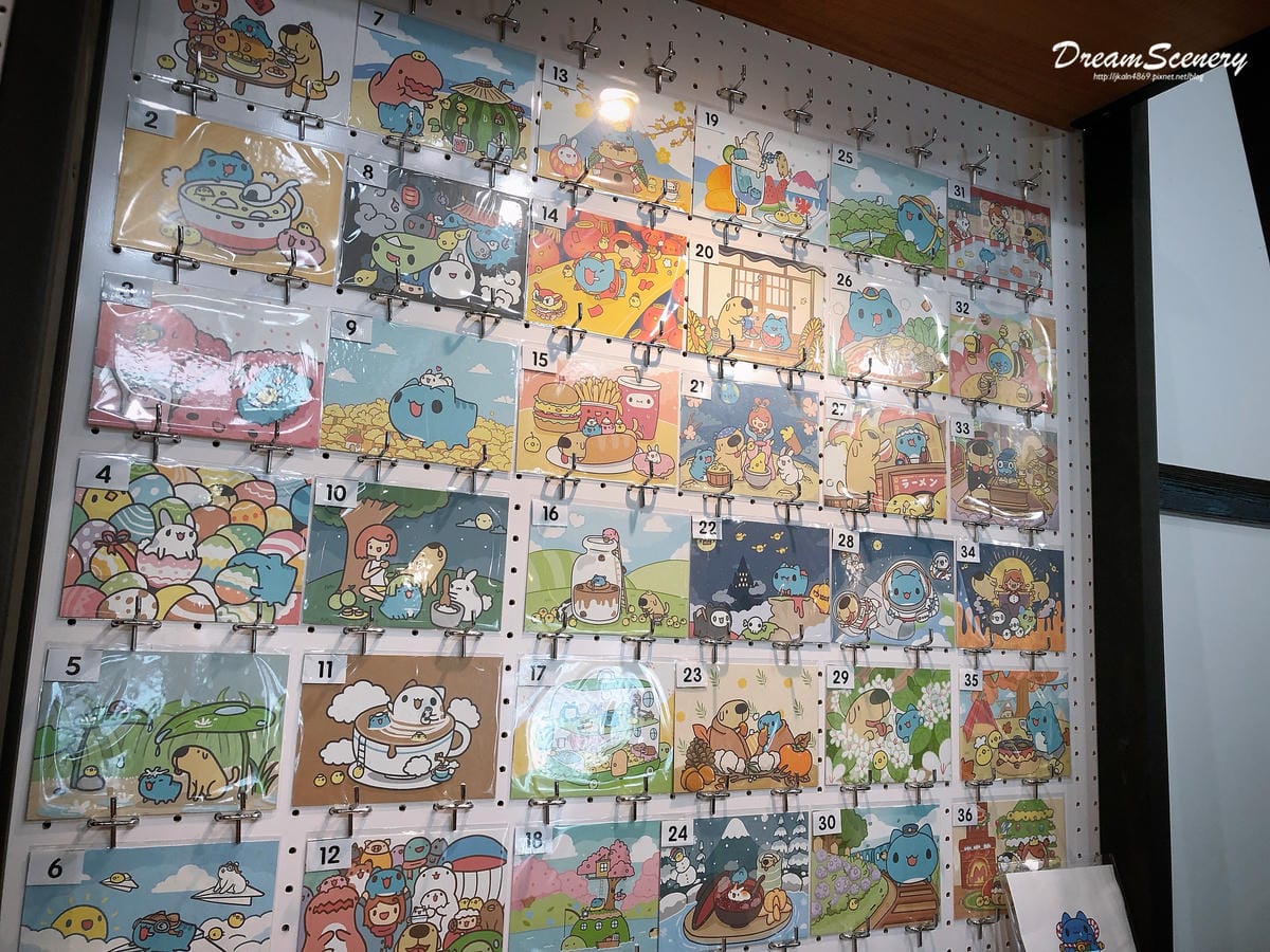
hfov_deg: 63.4
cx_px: 635
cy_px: 476
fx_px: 1027
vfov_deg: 49.7
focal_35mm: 28
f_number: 1.8
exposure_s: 1/24
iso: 40
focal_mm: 3.99
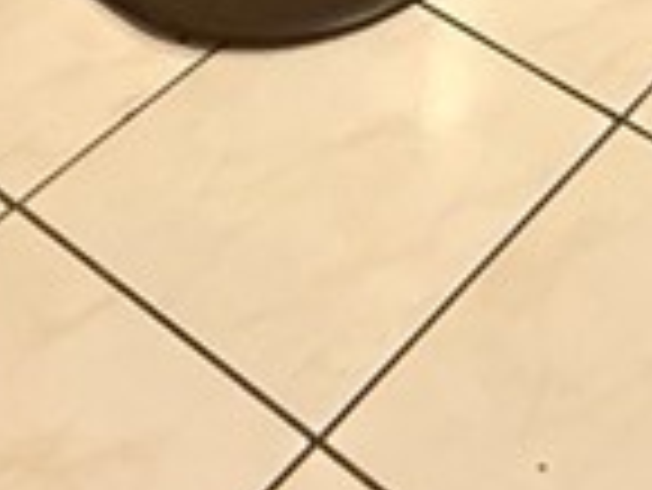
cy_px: -1110
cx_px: 805
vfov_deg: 9.9
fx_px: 1866
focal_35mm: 99
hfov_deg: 18.6
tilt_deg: -7.3
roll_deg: -1.7
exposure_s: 1/60
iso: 1000
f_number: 2.2
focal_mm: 2.22
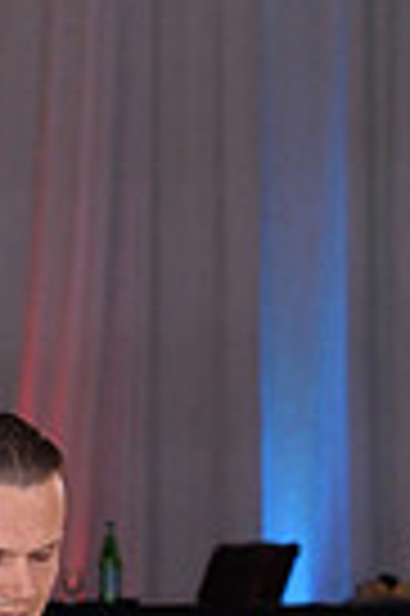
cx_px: -2
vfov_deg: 4.7
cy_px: 1034
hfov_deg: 3.2
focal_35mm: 431
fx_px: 7381
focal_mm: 102
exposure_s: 1/250
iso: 2000
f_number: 6.3
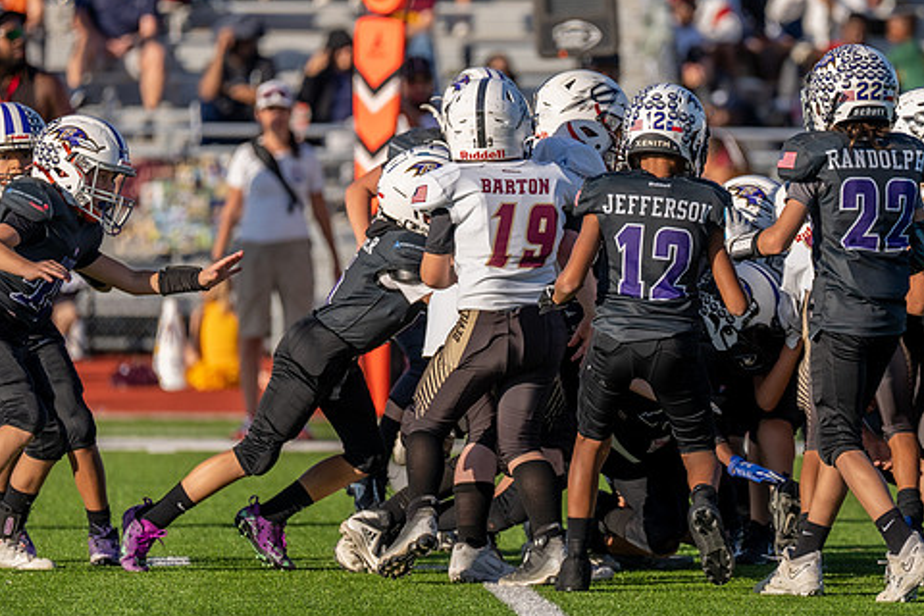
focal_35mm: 444
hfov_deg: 4.6
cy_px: 316
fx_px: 11395
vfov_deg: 3.1
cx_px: 614
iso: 100
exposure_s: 1/2000
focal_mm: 200
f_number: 2.8
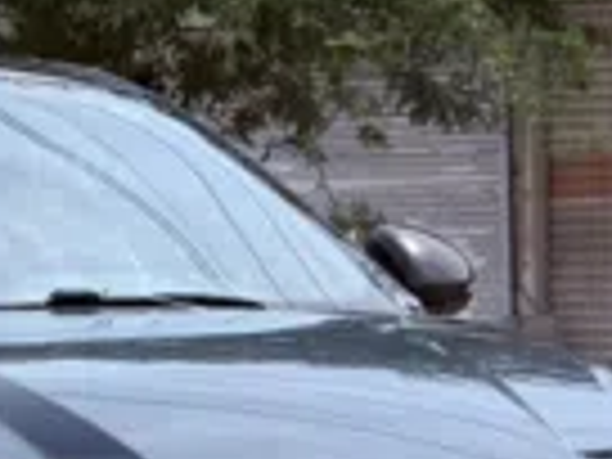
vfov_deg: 13.0
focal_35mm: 113
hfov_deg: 16.5
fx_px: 1998
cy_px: 81
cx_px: -171
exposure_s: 1/4673
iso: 100
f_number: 1.78
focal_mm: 6.76
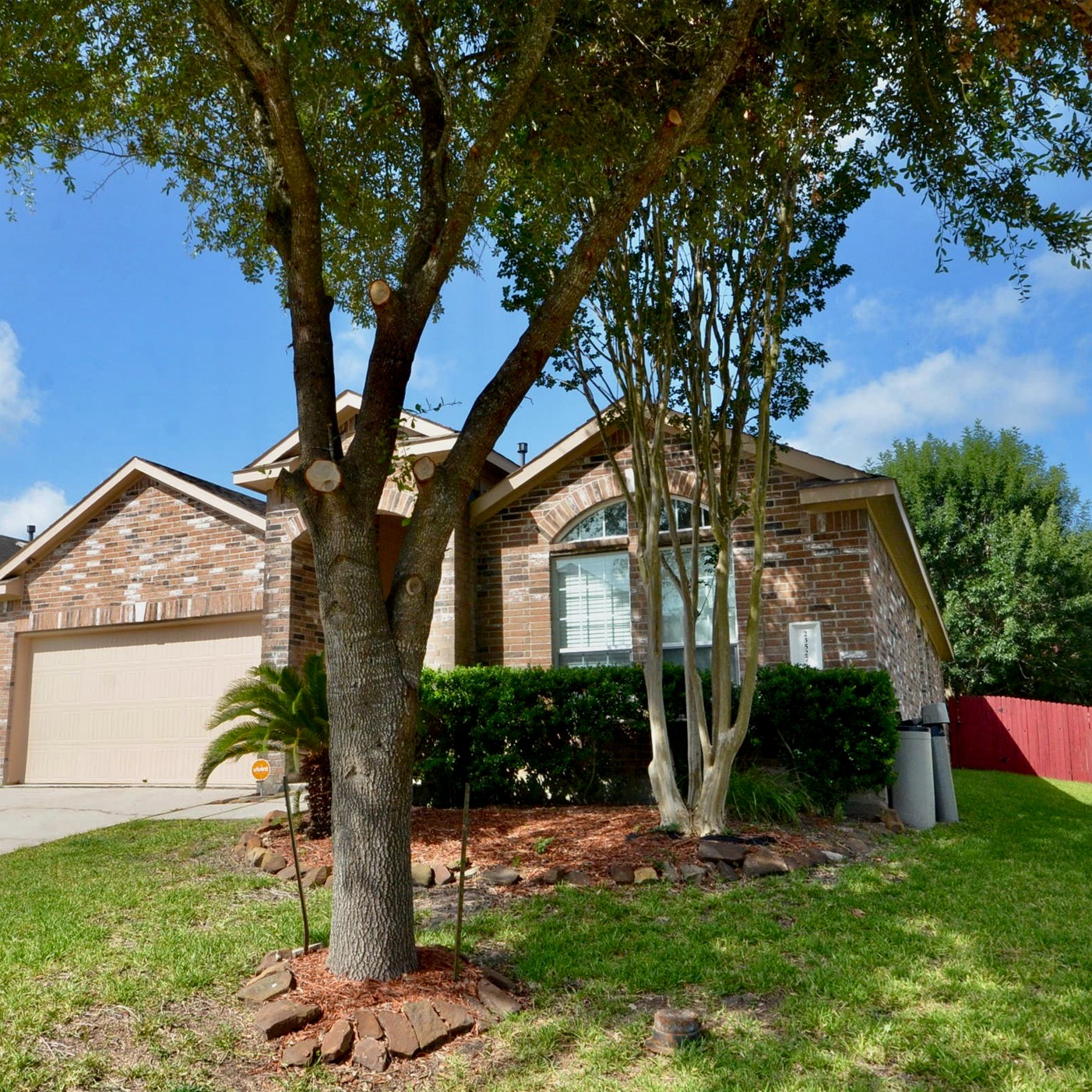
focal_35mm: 30
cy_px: 561
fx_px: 1059
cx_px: 477
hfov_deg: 54.4
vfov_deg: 54.6
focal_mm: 15
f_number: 14
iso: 1250
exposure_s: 1/800
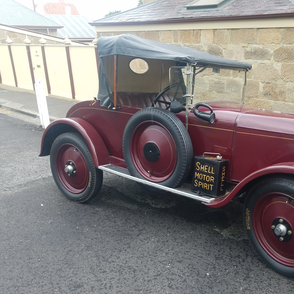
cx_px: 208
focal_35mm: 35
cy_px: 164
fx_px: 336
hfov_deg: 46.1
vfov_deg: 47.1
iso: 50
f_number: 1.7
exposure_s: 1/219
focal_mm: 4.2
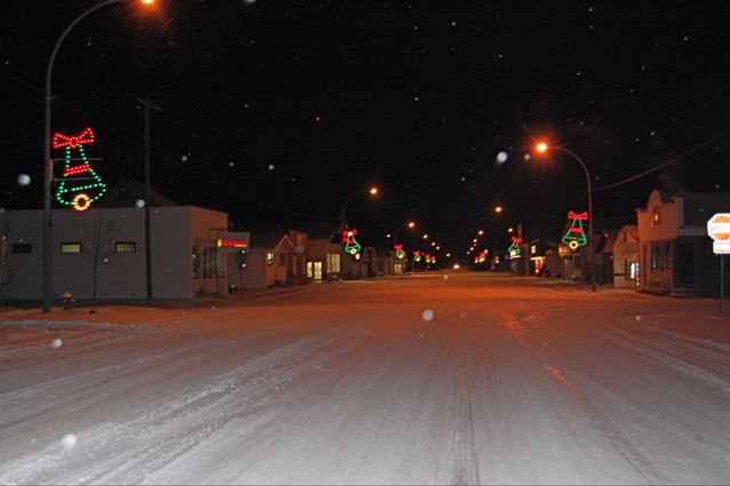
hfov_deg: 46.4
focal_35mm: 42
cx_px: 365
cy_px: 243
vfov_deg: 31.8
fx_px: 851
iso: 800
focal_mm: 28
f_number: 5.6
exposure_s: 1/20
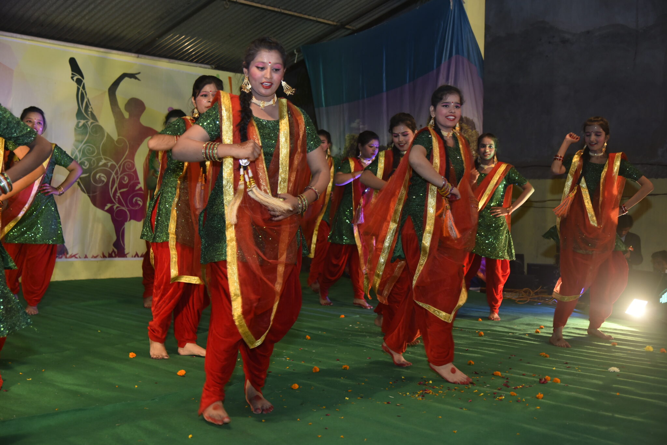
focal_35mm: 44
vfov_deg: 30.5
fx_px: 815
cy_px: 222
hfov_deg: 44.5
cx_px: 334
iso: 800
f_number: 4
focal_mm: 44
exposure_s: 1/125
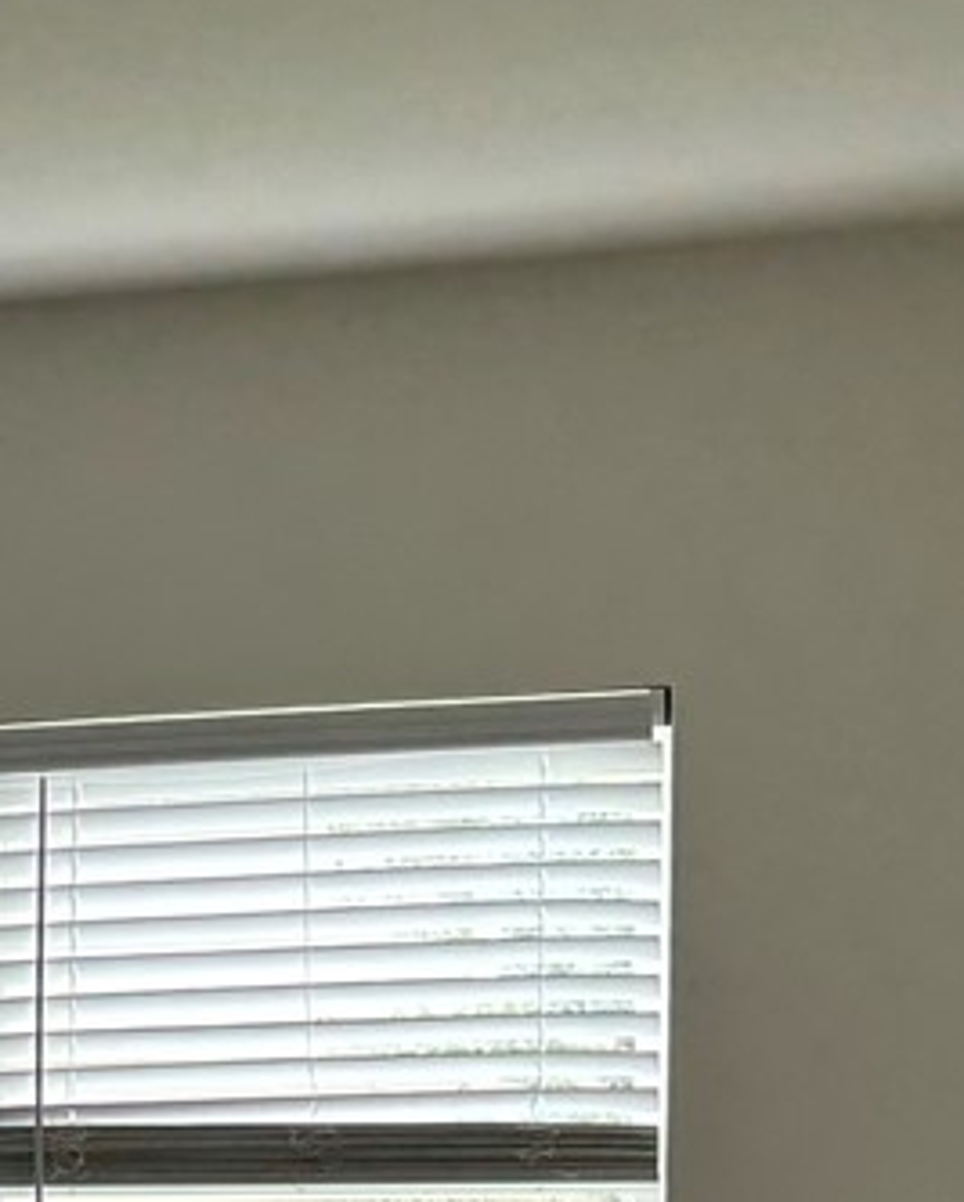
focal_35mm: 156
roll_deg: -0.3
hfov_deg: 8.8
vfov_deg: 12.0
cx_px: -1531
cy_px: 1534
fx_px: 5556
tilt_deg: -1.8
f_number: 1.6
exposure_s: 1/148
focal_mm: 5.96
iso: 40
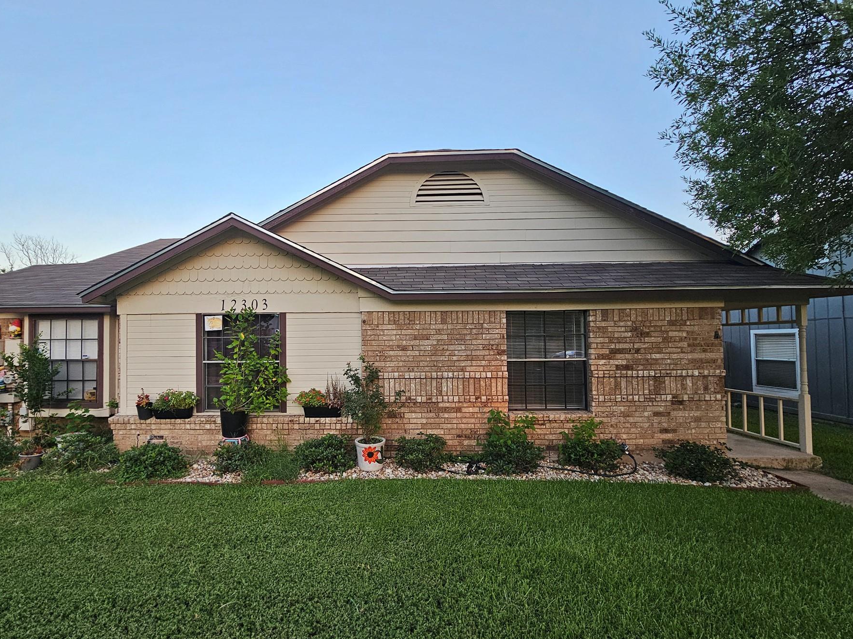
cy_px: 330
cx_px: 366
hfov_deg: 97.5
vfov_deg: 81.7
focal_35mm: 15
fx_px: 370
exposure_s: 1/120
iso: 80
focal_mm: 2.2
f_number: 2.2
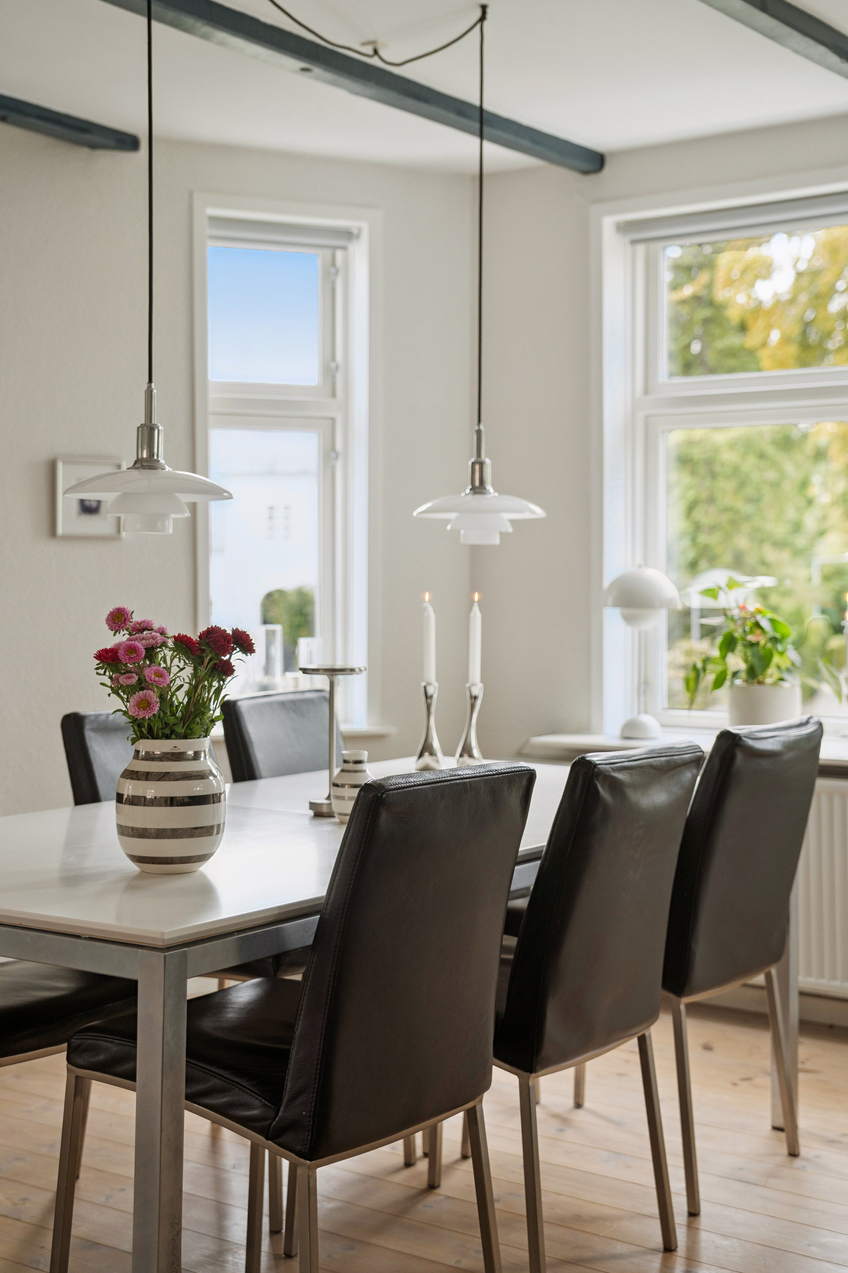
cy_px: 636
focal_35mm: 49
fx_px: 1731
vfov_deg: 40.3
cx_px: 424
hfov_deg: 27.5
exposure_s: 1/125
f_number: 3.5
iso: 400
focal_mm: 49
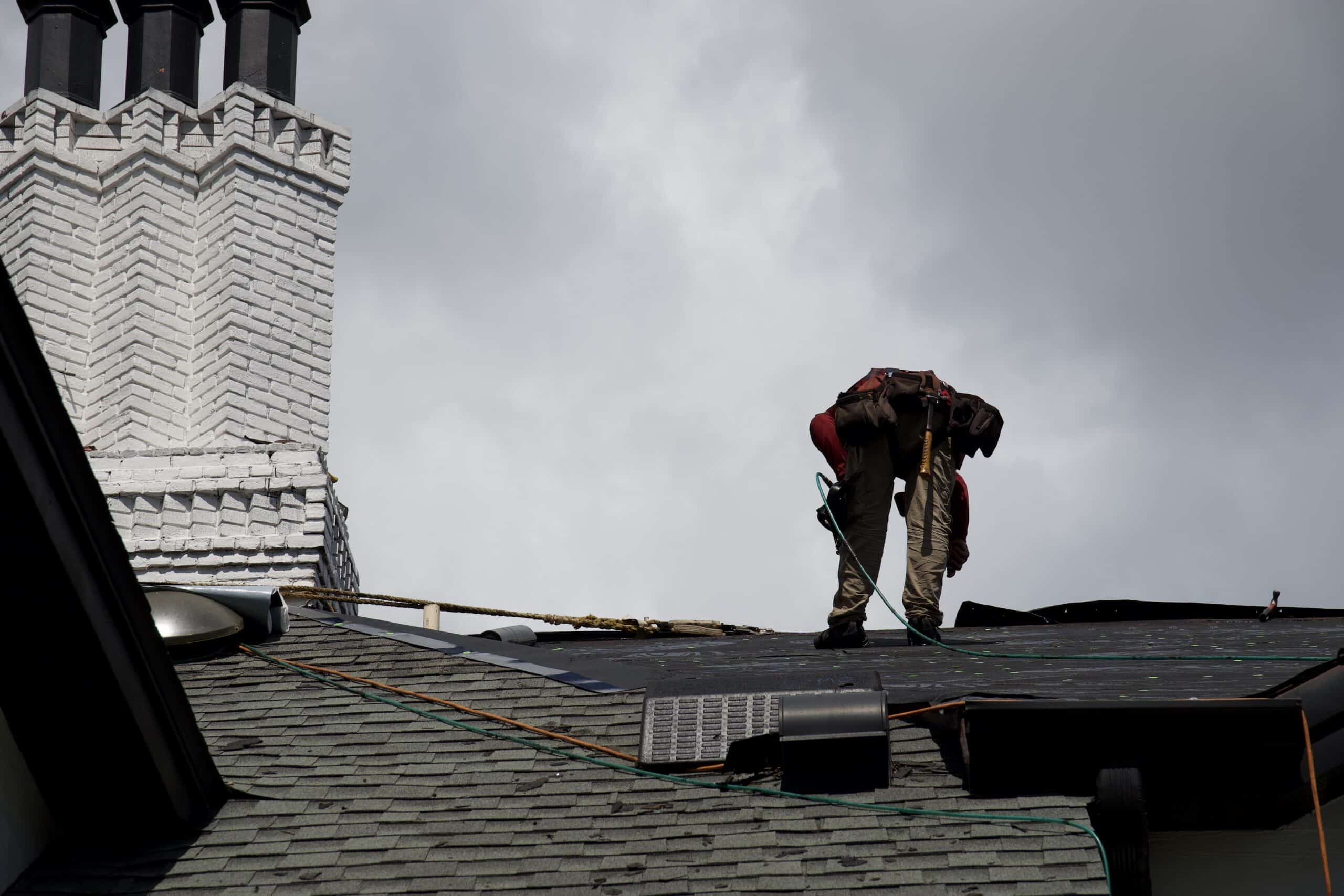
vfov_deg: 13.0
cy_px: 448
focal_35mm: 105
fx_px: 3920
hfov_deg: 19.5
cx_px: 672
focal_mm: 70
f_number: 6.3
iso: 100
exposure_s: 1/1000
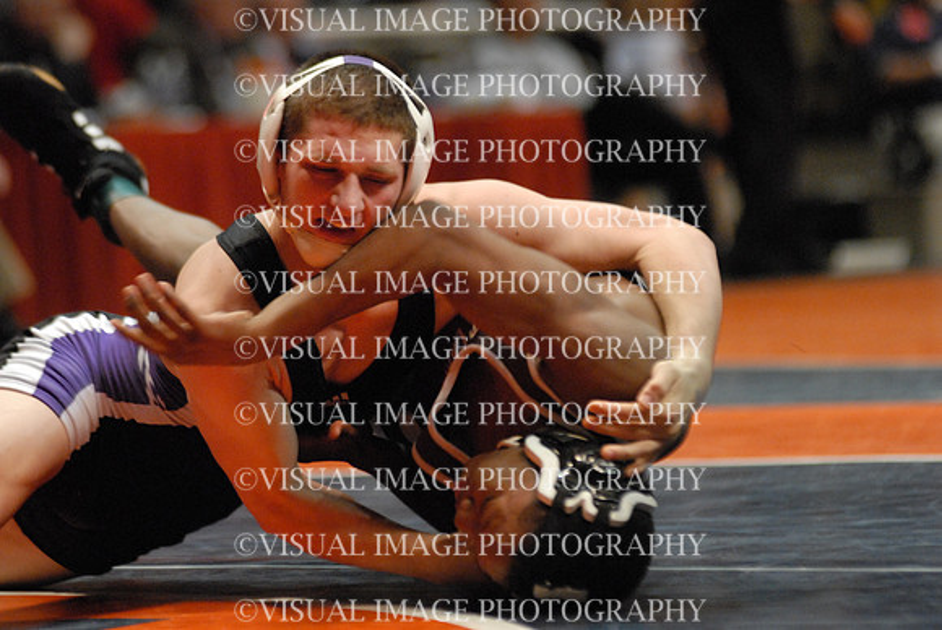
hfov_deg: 8.6
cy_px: 315
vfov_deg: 5.7
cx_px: 471
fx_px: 6286
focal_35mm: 240
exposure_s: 1/320
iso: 1600
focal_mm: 160
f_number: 3.2
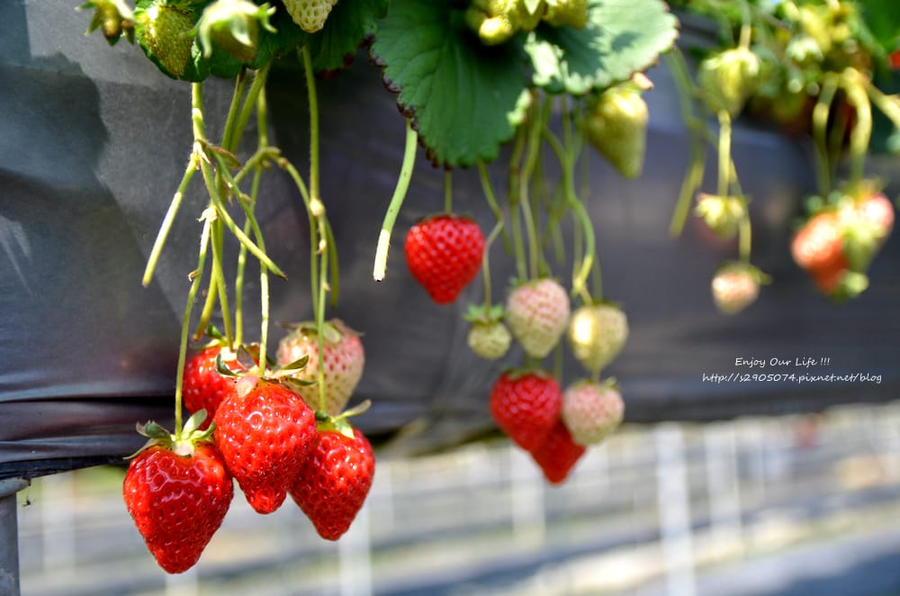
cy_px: 298
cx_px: 450
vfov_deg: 32.9
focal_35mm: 40
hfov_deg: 48.0
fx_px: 1010
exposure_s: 1/1250
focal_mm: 27
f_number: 2.8
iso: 400
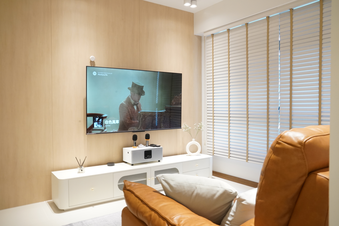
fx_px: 264
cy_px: 113
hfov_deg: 65.5
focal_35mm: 28
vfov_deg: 46.4
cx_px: 170
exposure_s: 1/10
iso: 2000
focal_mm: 28
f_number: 13
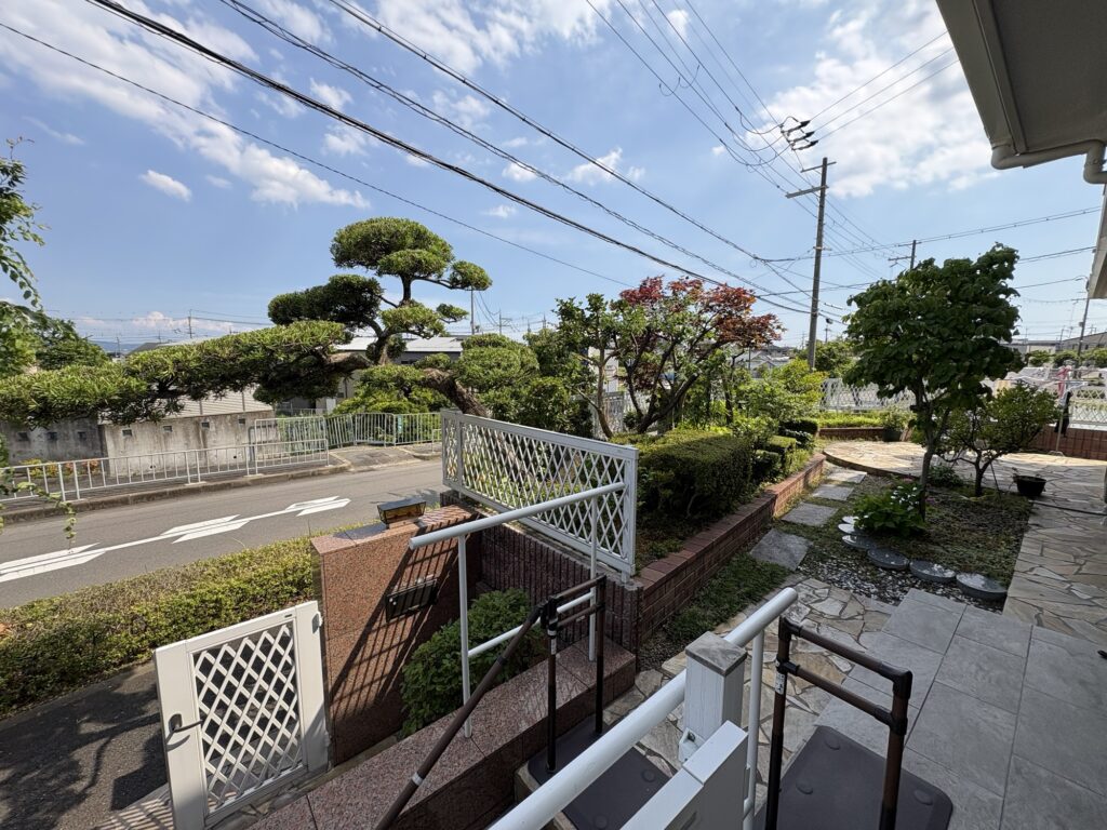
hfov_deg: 102.1
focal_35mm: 14
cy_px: 415
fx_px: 448
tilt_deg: -8.7
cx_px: 554
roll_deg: -0.4
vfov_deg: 85.7
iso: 50
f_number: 2.2
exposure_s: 1/1256
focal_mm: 2.22
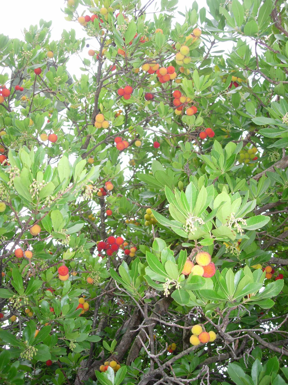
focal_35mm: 38
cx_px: 144
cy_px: 192
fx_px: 422
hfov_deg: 37.7
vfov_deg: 49.0
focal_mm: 7.8
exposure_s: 1/136
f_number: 2.8
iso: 79
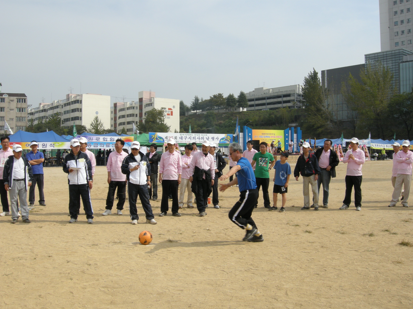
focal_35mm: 36
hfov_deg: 51.4
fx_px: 429
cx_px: 210
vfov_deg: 39.7
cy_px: 158
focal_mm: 7.5
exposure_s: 1/285
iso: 64
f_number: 6.1
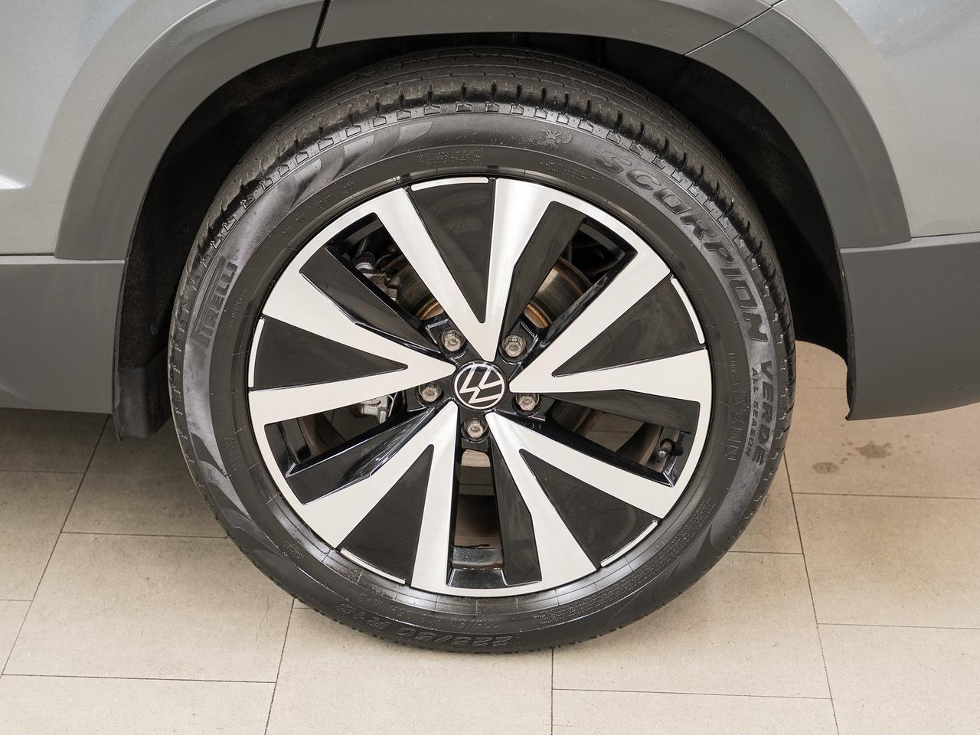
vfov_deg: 20.0
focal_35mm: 74
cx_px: 490
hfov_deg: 26.4
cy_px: 317
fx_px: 2085
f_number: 5.6
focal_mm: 59.9
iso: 100
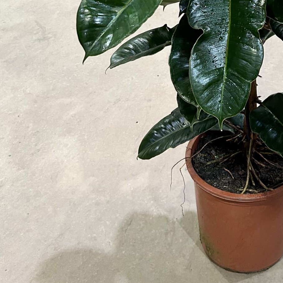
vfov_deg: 24.5
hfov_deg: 25.6
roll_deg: -1.6
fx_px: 601
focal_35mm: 65
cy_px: -38
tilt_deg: -24.1
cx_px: 260
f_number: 1.5
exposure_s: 1/60
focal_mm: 5.7
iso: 200
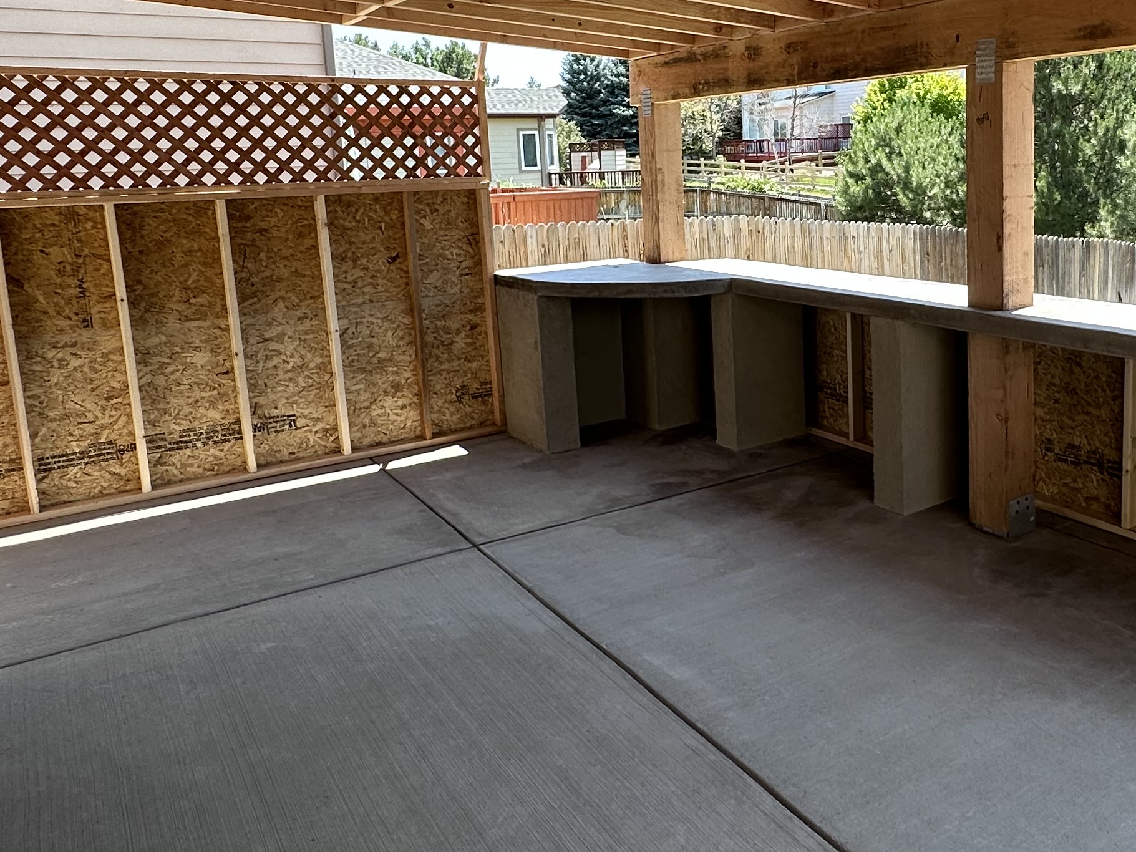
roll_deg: +1.0
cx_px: 798
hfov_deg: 56.5
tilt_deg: -8.2
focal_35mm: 31
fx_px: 1017
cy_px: 294
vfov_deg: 44.9
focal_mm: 2.22
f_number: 2.2
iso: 40
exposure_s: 1/264
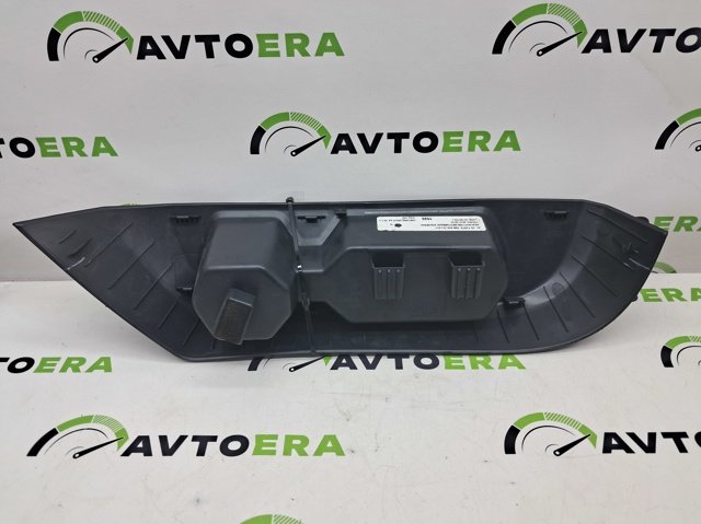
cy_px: 262
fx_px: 546
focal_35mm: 27
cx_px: 350
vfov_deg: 51.3
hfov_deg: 65.4
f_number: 1.8
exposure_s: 1/100
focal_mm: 4
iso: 50
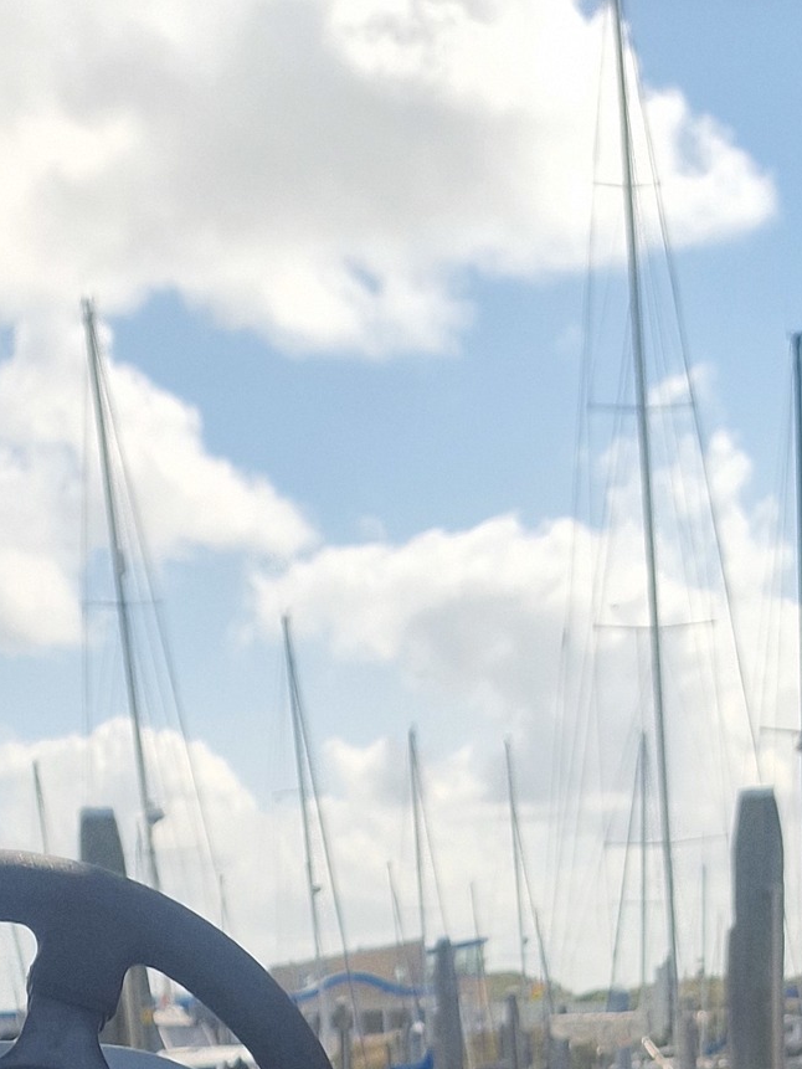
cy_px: 2065
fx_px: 2749
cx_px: 416
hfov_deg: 16.6
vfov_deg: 17.0
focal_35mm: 89
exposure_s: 1/1068
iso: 50
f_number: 1.8
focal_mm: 6.4
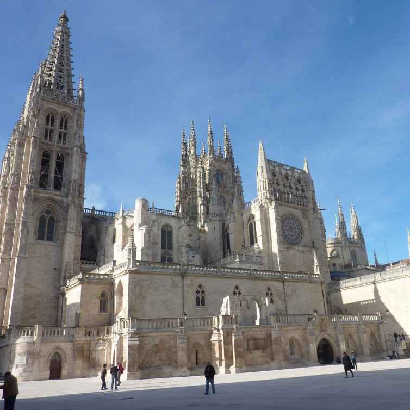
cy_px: 204
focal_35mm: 30
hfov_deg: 53.5
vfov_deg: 54.0
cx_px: 252
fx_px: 402
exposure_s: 1/500
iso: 80
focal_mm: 4.1
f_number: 4
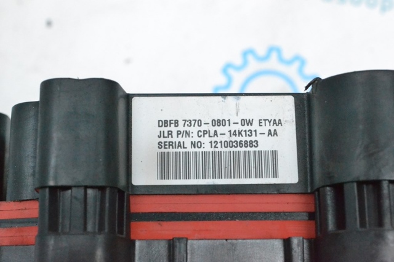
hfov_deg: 28.1
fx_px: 788
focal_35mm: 72
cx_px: 197
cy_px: 131
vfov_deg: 18.9
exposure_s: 1/160
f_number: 11
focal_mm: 48
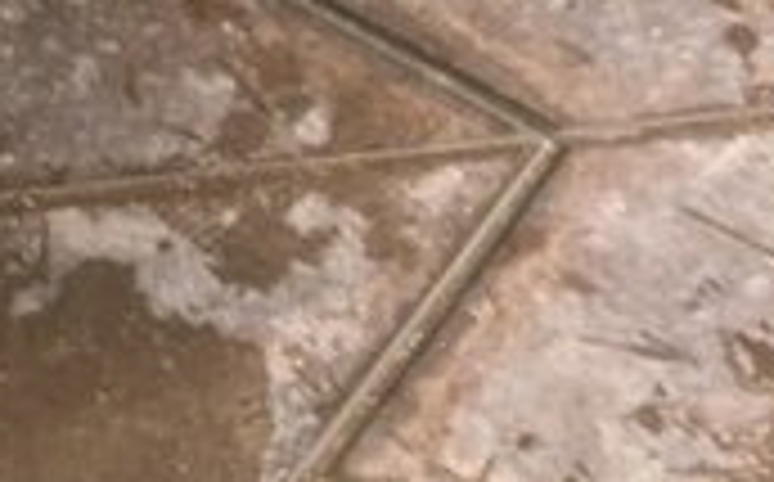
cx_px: -482
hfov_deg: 15.8
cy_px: -408
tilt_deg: -45.3
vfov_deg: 10.4
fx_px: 2486
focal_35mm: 118
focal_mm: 4.15
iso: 25
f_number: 2.2
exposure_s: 1/100
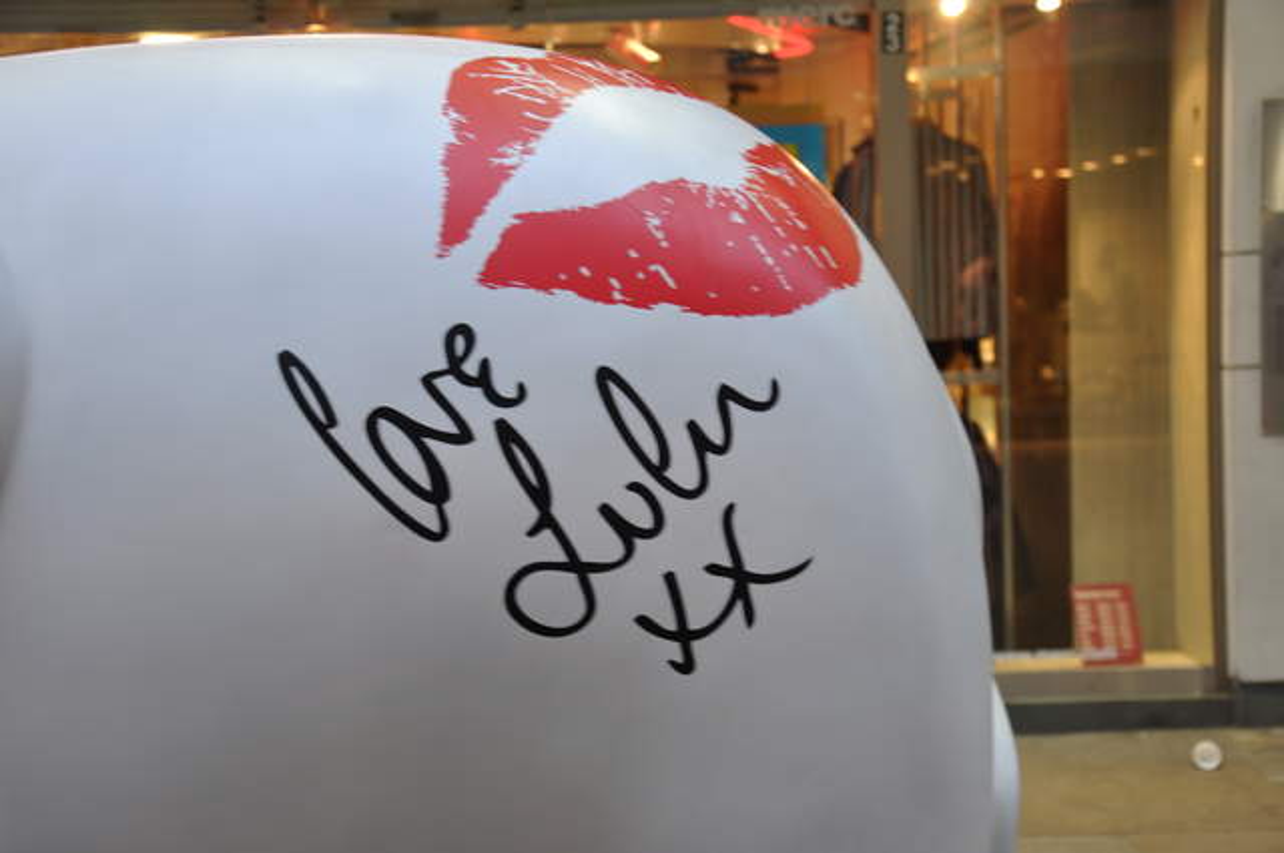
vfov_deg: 22.6
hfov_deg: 33.4
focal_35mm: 60
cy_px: 426
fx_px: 2137
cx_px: 642
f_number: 4.5
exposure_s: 1/4
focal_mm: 40
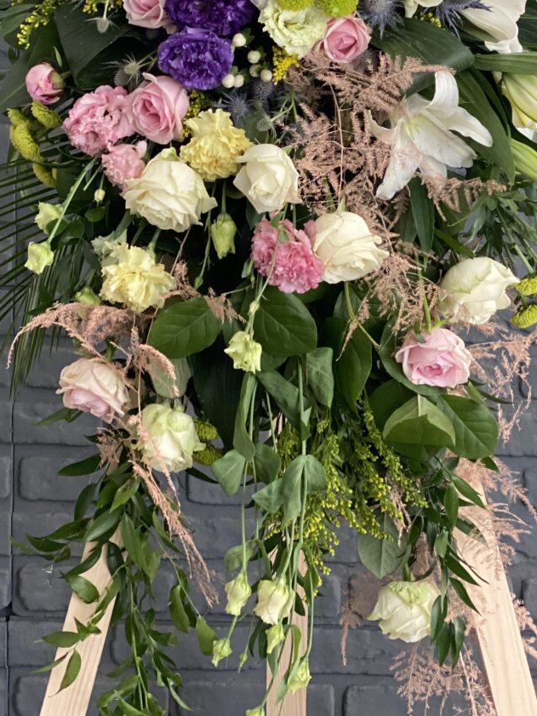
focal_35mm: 95
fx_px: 1964
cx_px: 310
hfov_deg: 15.6
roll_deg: -1.4
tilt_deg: -2.3
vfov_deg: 20.3
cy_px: 91
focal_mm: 6
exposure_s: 1/122
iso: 160
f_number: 2
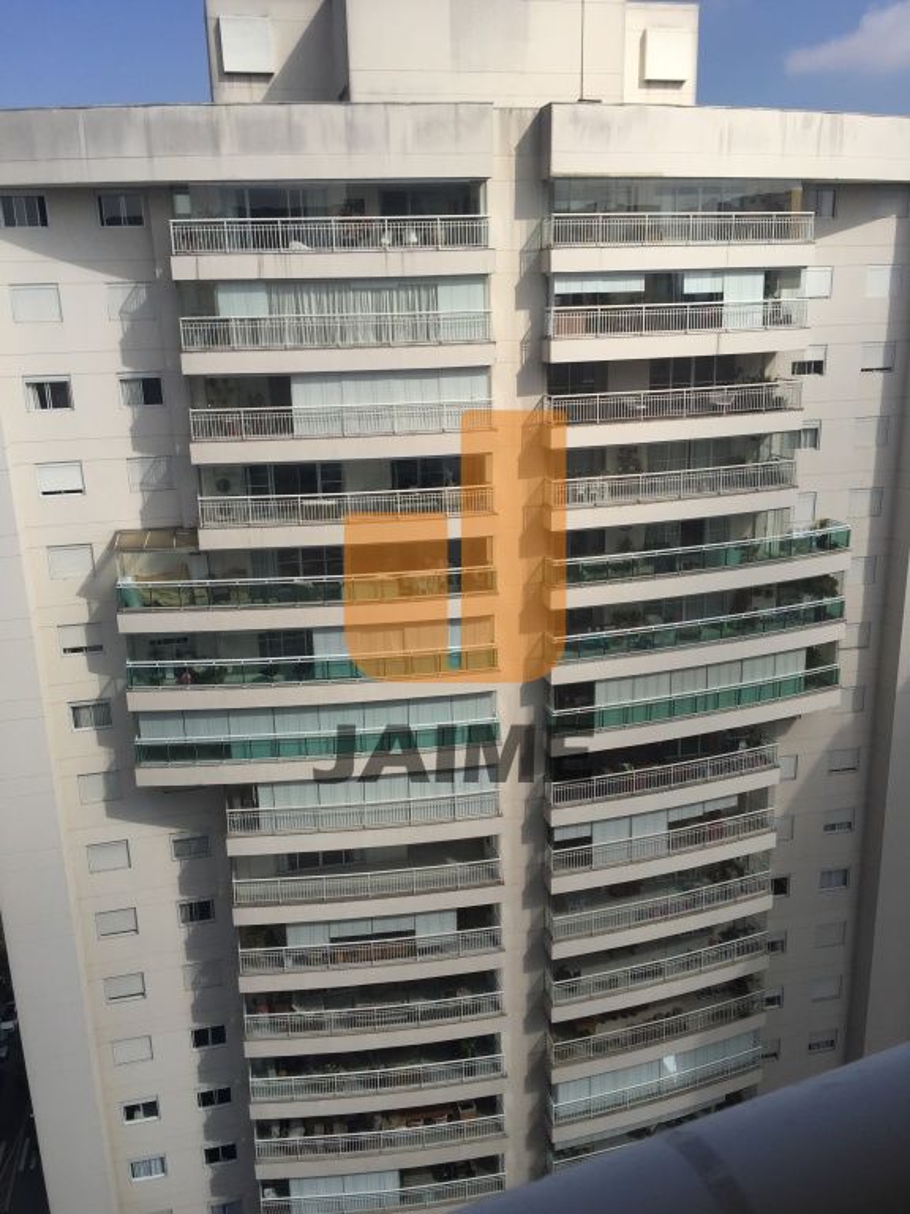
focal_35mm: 29
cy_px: 607
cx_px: 455
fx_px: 1016
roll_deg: +1.6
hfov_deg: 48.2
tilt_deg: -14.8
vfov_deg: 61.7
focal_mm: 4.15
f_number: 2.2
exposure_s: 1/3300
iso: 32
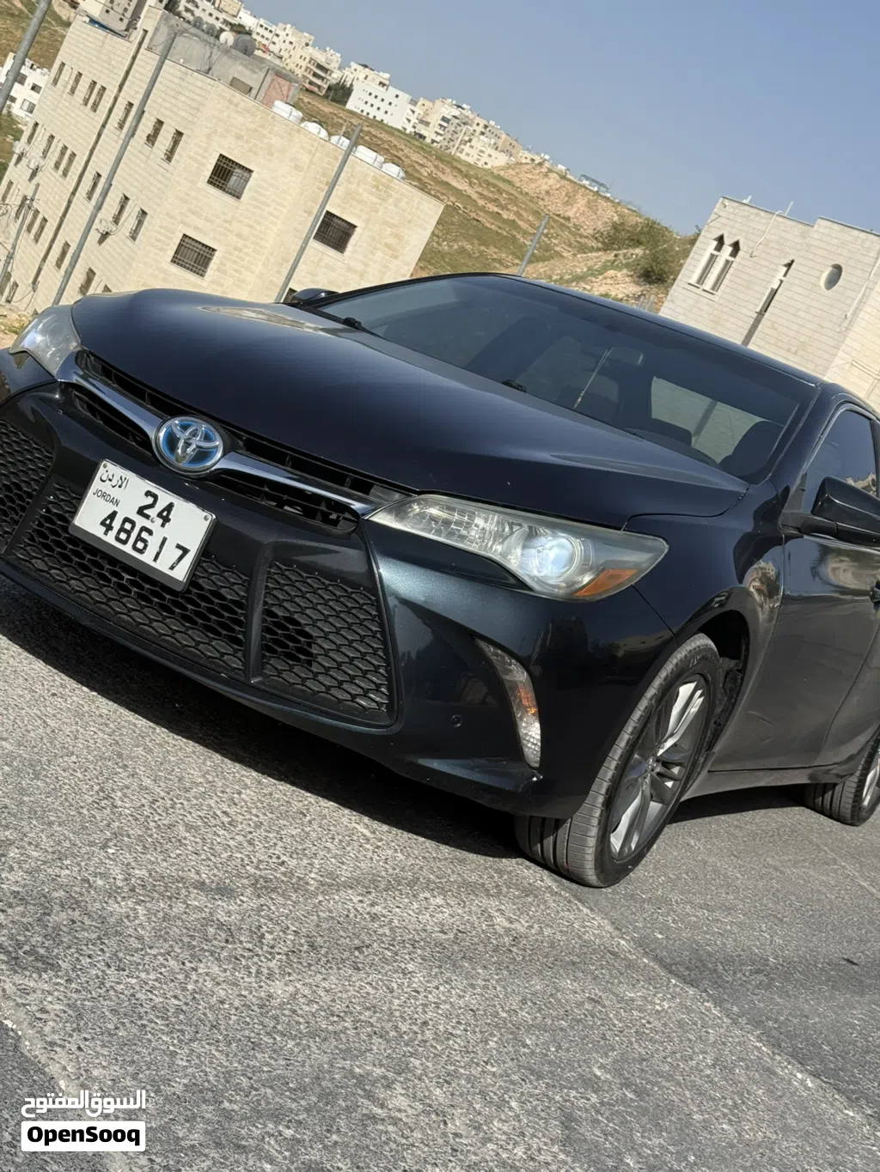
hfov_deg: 30.3
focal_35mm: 48
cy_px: 586
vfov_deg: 39.7
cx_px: 440
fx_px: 1627
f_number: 1.78
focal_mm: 6.76
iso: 64
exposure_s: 1/5587
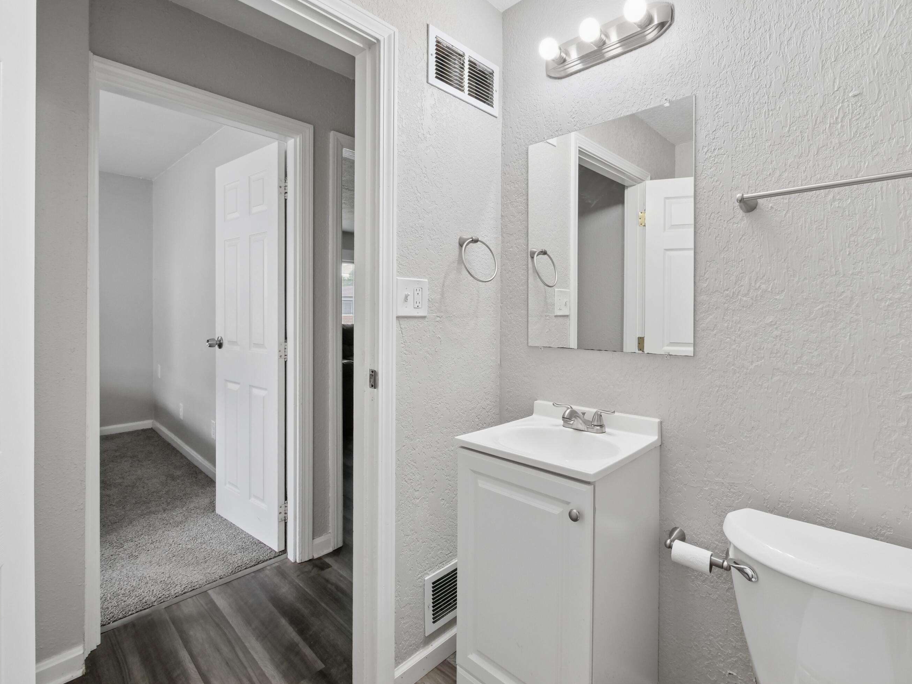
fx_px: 422
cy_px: 311
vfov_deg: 77.9
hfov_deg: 94.1
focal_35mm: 16
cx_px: 506
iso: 640
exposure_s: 1/25
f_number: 7.1
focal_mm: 7
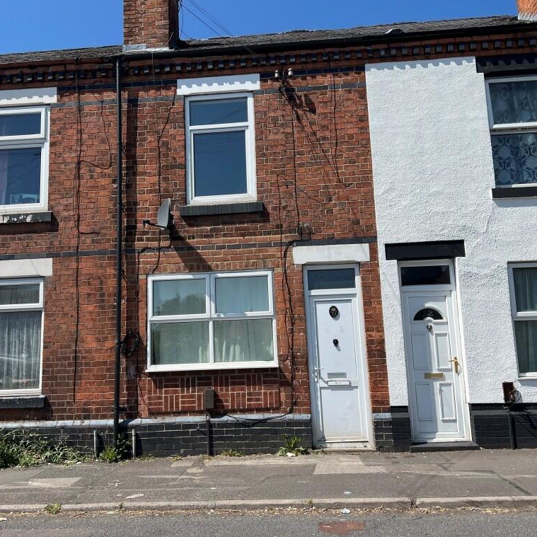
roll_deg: +1.1
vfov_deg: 52.5
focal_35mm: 31
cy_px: 269
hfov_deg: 52.5
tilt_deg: +10.4
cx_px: 244
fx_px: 544
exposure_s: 1/4630
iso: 50
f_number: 1.5
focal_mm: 5.7
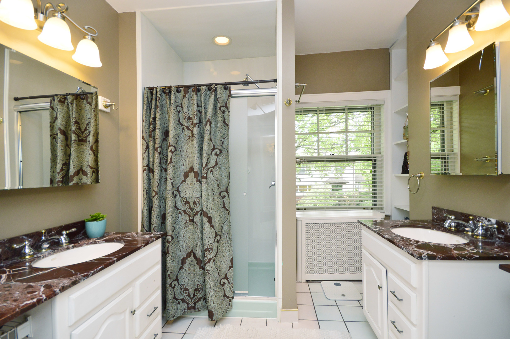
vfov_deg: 77.2
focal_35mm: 15
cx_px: 255
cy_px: 170
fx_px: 212
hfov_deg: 100.4
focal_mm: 10
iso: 800
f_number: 8
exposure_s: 1/80
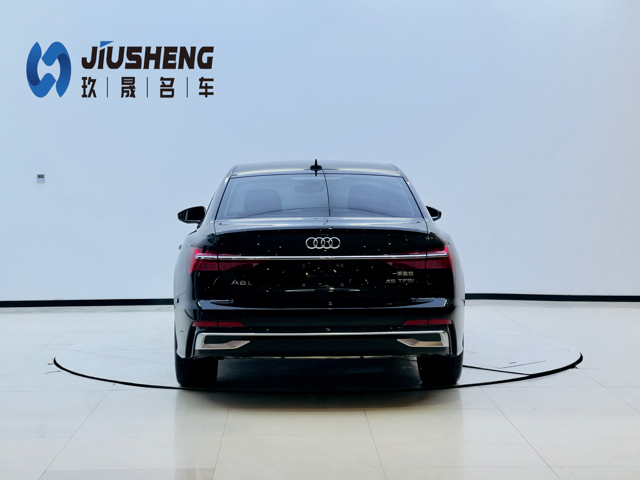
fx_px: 1424
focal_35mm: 77
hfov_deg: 25.3
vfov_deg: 19.1
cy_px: 240
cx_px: 320
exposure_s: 1/148
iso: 32
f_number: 2.8
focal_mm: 9
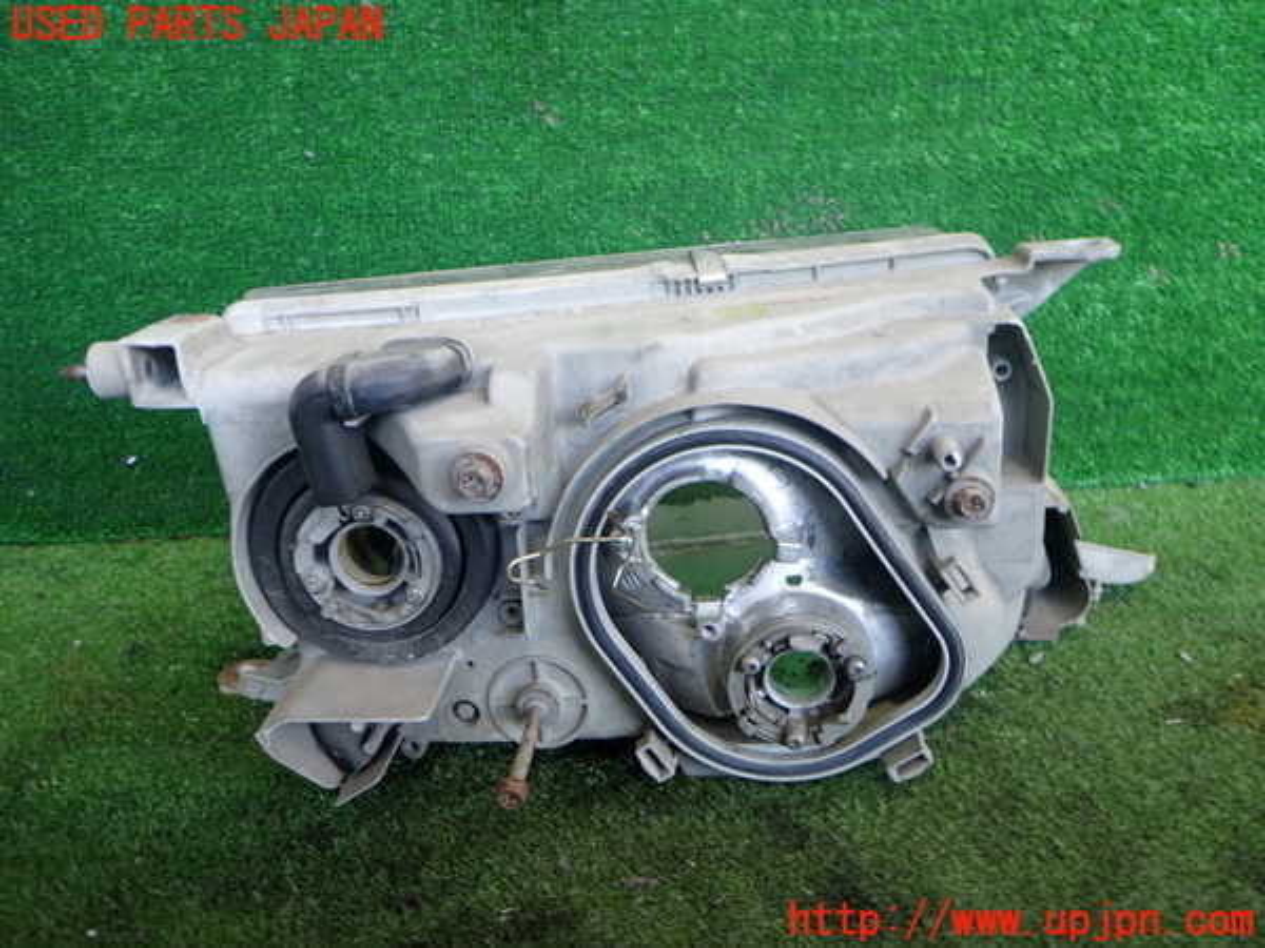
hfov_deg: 60.0
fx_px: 1096
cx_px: 632
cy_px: 474
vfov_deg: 46.8
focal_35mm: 30
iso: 200
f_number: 2.3
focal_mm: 5.4
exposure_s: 1/60
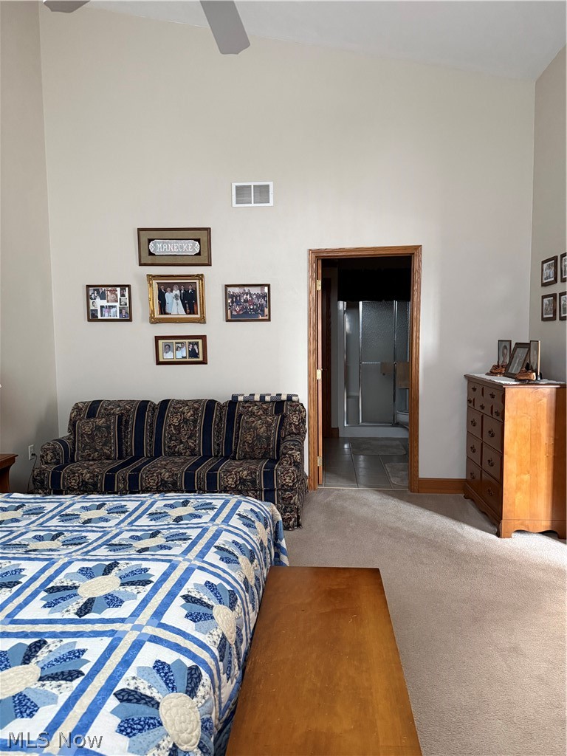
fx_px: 524
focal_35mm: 24
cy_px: 378
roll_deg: +0.6
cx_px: 284
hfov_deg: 56.8
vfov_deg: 71.6
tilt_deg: -4.4
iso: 640
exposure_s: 1/40
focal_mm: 6.76
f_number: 1.78
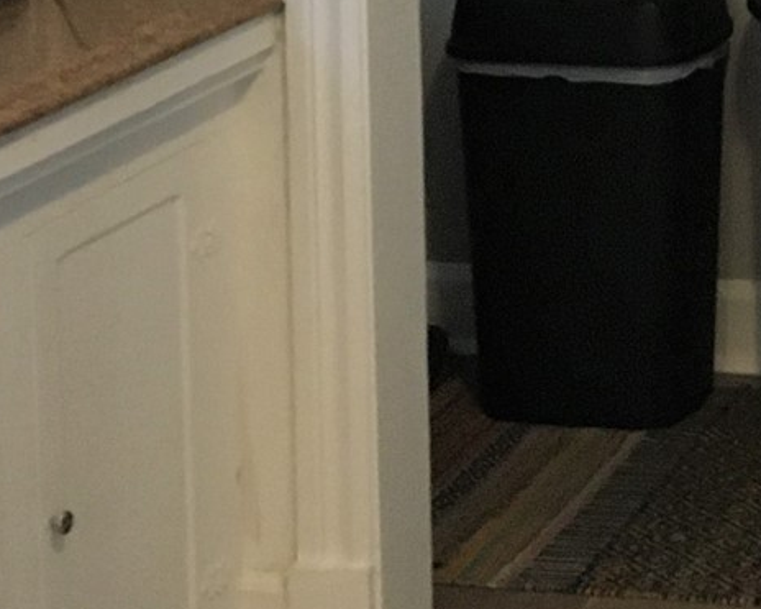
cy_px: -352
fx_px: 2815
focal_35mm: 125
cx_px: 955
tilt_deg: -2.8
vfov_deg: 11.7
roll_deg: +0.4
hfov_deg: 14.8
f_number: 2.2
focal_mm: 4.15
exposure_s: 1/17
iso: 200
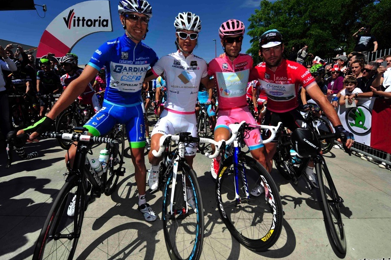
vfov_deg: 70.3
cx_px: 203
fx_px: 185
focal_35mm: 17
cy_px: 121
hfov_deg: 93.3
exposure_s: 1/800
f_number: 7.1
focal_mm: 15
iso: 100
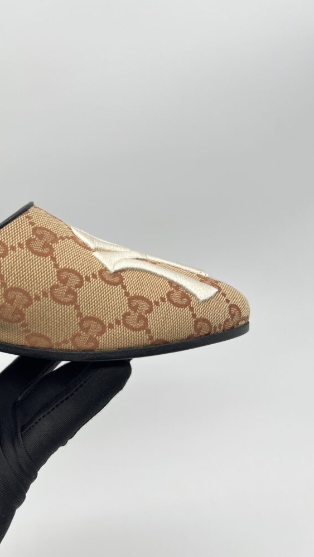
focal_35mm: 29
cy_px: 277
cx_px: 105
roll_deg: +0.2
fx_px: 429
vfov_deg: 66.1
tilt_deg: -28.0
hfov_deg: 39.7
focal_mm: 5.7
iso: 40
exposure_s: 1/175
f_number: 1.5
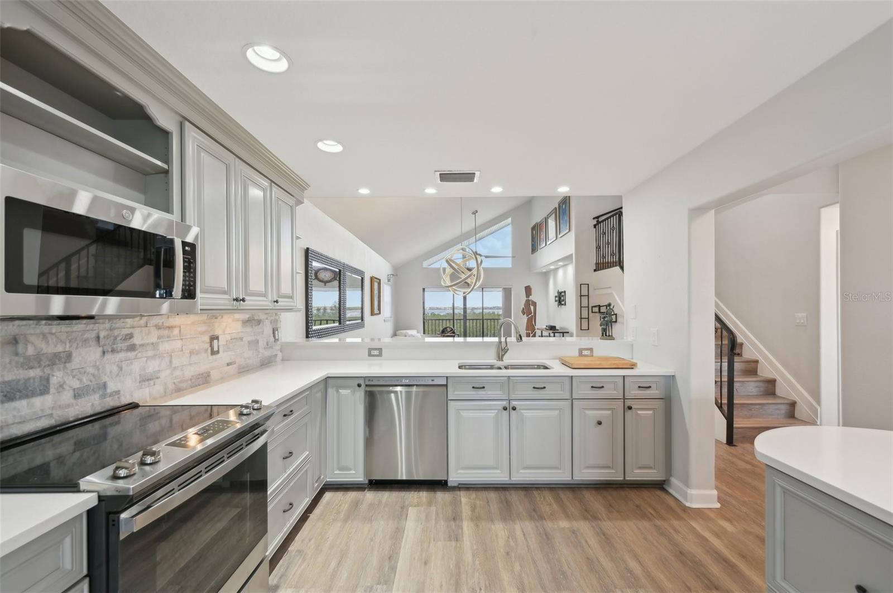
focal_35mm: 14
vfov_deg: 81.1
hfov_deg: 104.3
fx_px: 347
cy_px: 296
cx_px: 446
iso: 400
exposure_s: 1/60
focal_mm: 14
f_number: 8
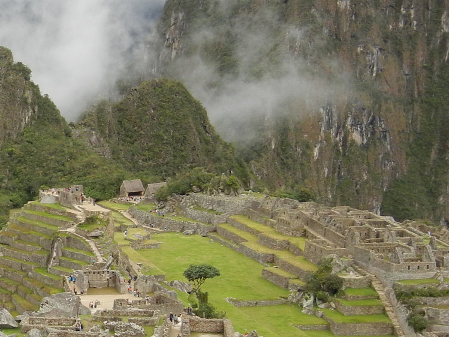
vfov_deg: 17.9
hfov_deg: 22.2
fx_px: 1064
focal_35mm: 82
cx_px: -73
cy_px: 231
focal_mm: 5.4
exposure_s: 1/773
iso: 160
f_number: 3.5
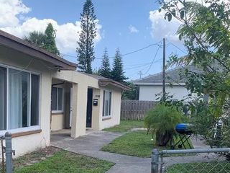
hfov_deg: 36.7
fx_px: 346
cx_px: 92
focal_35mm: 52
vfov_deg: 27.4
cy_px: 140
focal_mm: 4.25
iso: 25
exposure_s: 1/945
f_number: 1.8
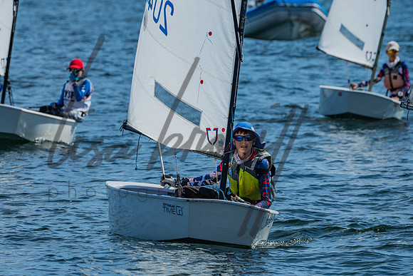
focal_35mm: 427
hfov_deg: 4.8
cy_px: 99
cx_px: 182
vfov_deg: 3.2
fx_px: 4899
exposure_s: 1/500
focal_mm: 310
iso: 100
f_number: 8
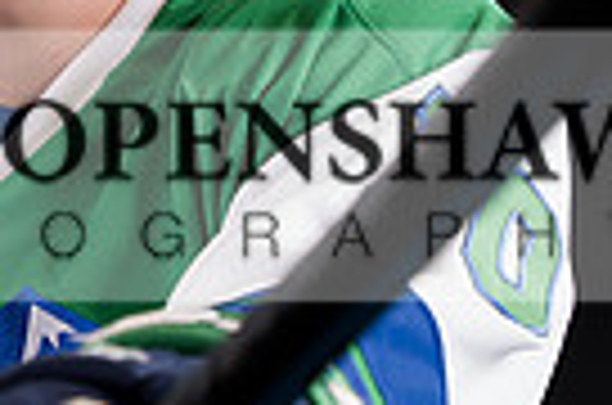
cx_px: -99
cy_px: 83
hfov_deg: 8.0
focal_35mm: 255
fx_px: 4325
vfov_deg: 5.4
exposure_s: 1/160
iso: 80
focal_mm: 59.6
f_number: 3.5
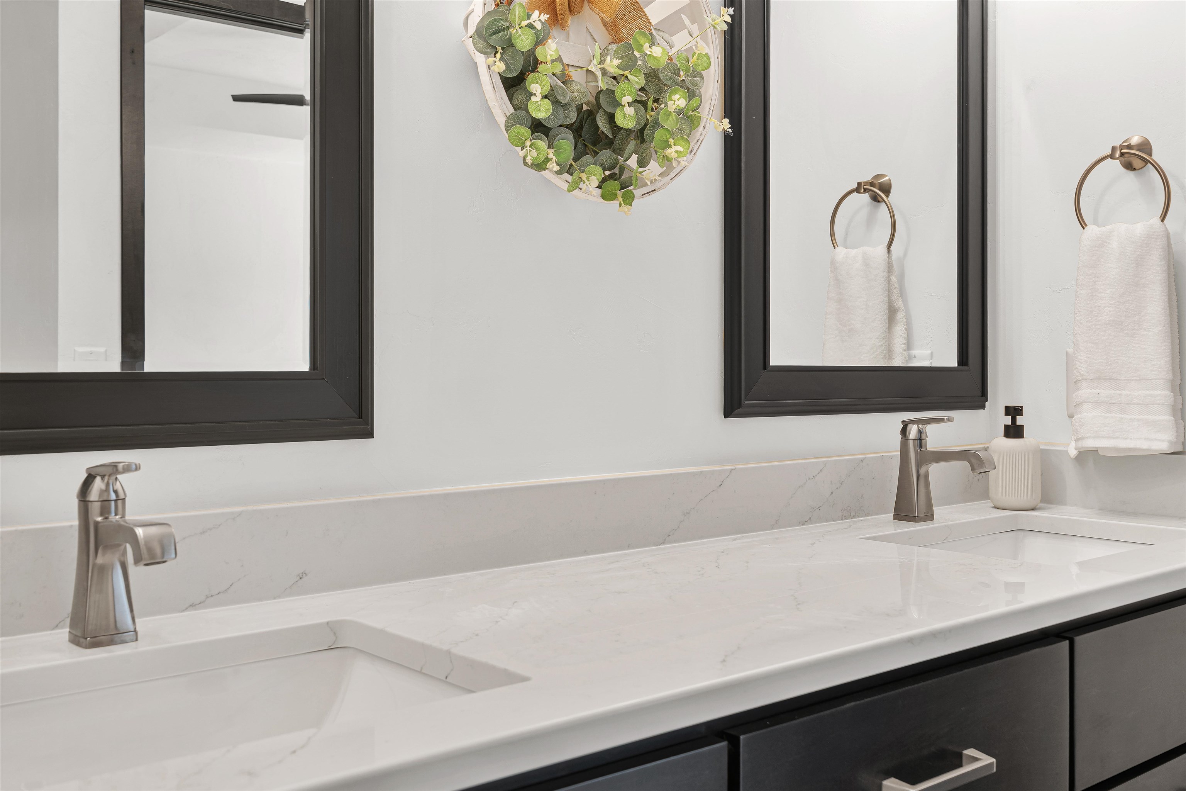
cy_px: 396
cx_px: 593
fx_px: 1153
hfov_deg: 54.4
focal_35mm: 35
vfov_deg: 37.9
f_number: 8
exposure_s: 1.3
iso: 100
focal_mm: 35
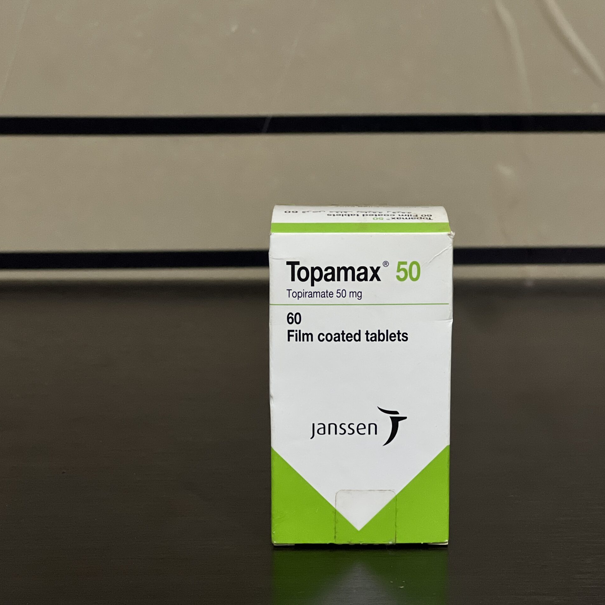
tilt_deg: -10.2
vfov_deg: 19.1
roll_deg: -0.5
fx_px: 1799
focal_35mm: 91
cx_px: 360
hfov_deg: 19.1
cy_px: 302
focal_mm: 9
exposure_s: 1/40
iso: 320
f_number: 2.8
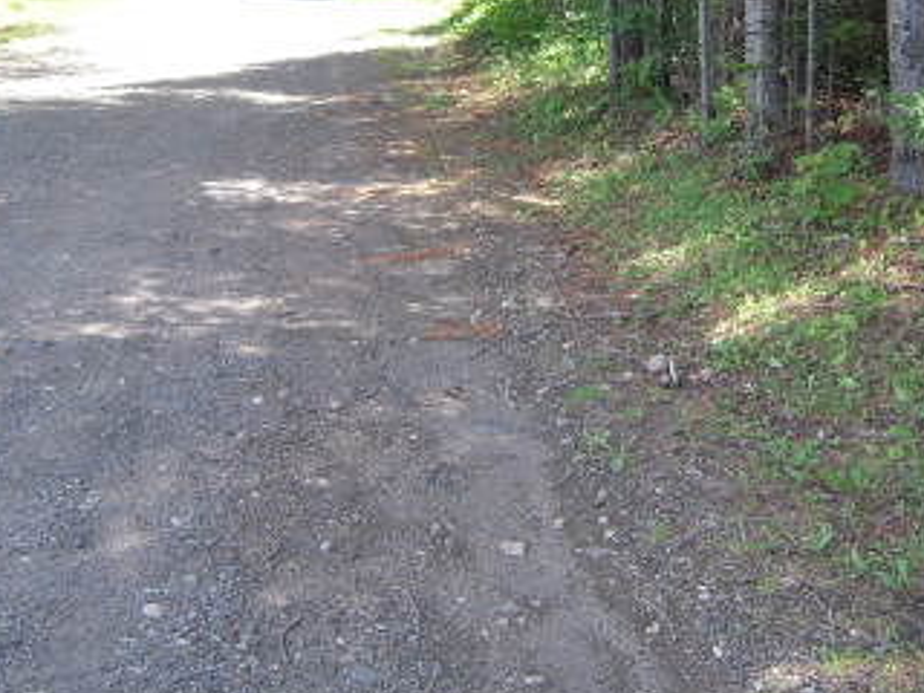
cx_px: 655
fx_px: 1495
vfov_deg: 25.8
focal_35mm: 56
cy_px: 179
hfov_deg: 33.9
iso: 100
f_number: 2.7
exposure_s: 1/125
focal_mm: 5
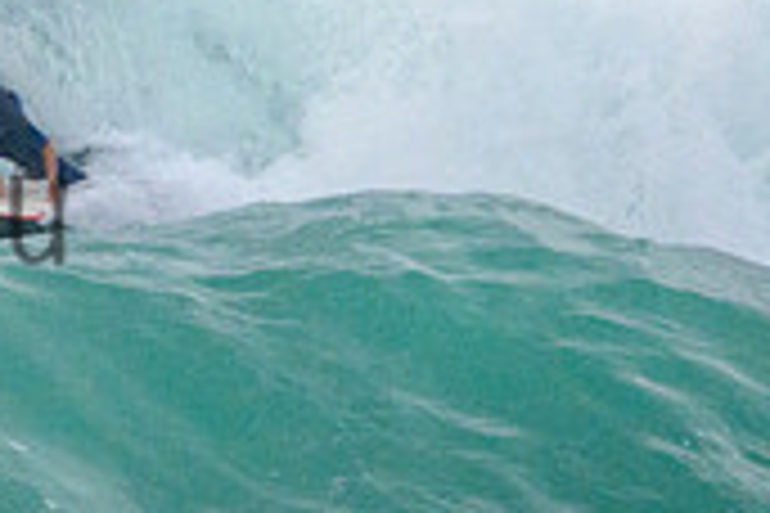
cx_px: -298
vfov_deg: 0.4
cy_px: 15
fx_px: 79796
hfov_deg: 0.6
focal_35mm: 3731
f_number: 11
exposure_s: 1/2000
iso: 2000
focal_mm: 800
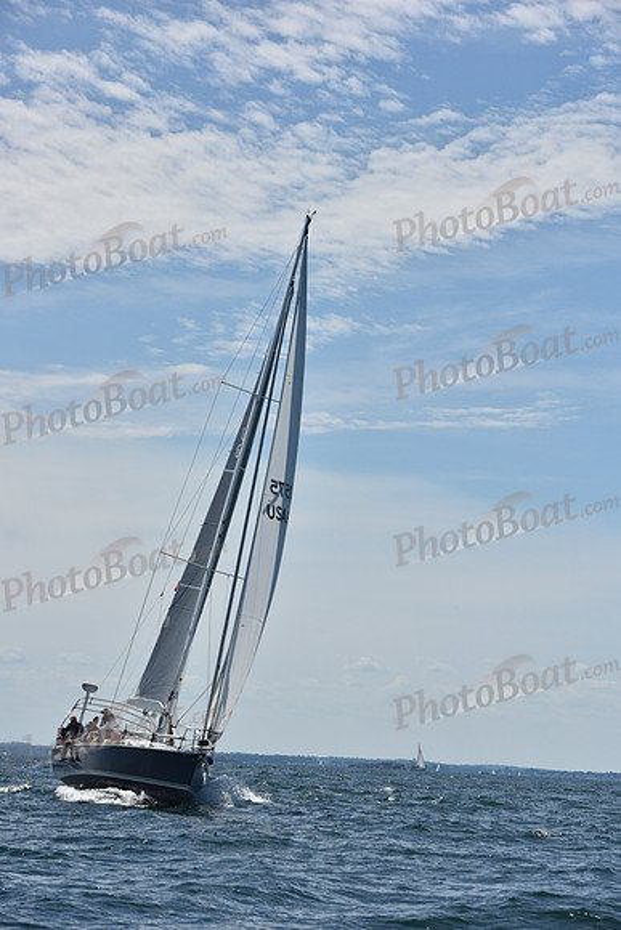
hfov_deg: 10.2
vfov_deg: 15.2
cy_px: 465
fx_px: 3491
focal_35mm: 135
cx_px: 310
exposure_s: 1/1600
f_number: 9
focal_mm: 135
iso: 250
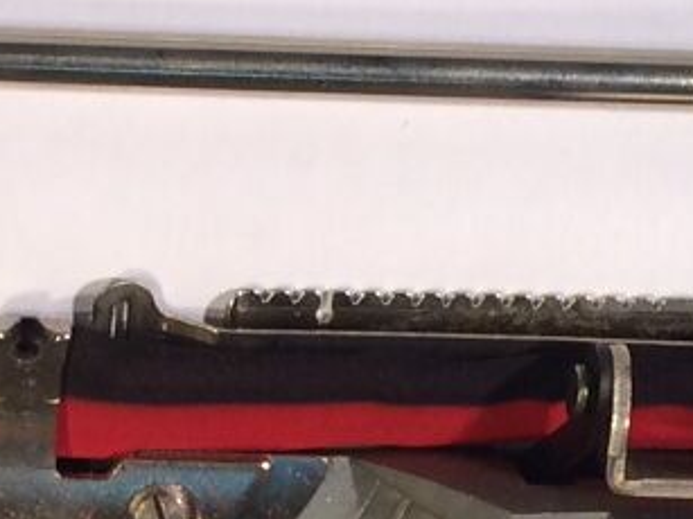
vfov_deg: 9.0
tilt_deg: -71.2
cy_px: 1108
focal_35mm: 154
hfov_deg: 12.6
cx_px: -36
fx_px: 3082
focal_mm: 4.15
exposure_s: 1/33
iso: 32
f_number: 2.2
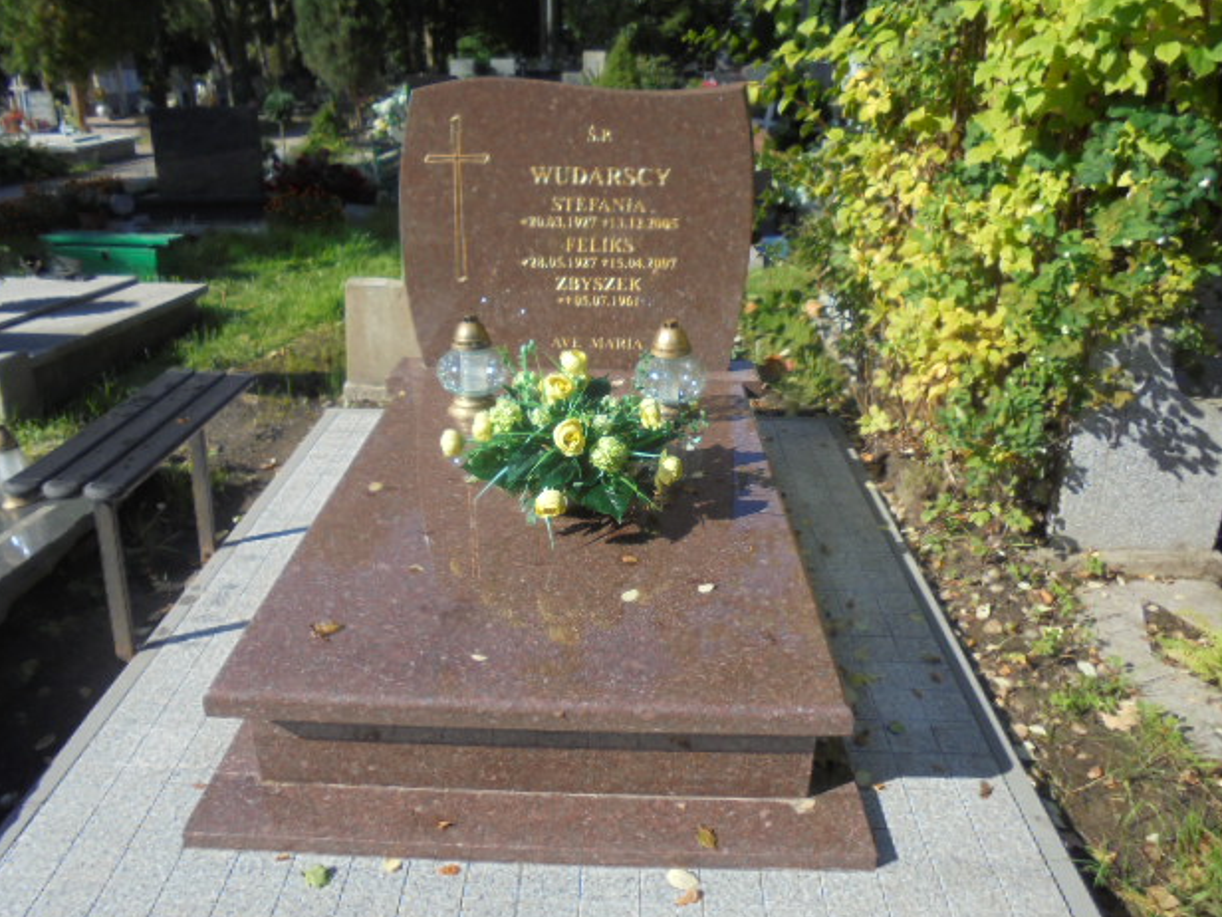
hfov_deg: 65.3
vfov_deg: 51.4
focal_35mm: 27
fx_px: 953
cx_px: 591
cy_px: 451
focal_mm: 4.6
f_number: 3.5
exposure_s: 1/640
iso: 100
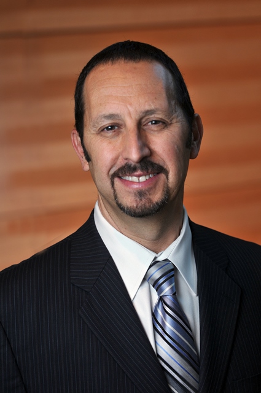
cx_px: 130
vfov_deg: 16.7
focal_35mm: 123
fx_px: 1341
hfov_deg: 11.1
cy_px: 196
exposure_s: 1/125
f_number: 3.5
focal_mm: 82
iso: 200
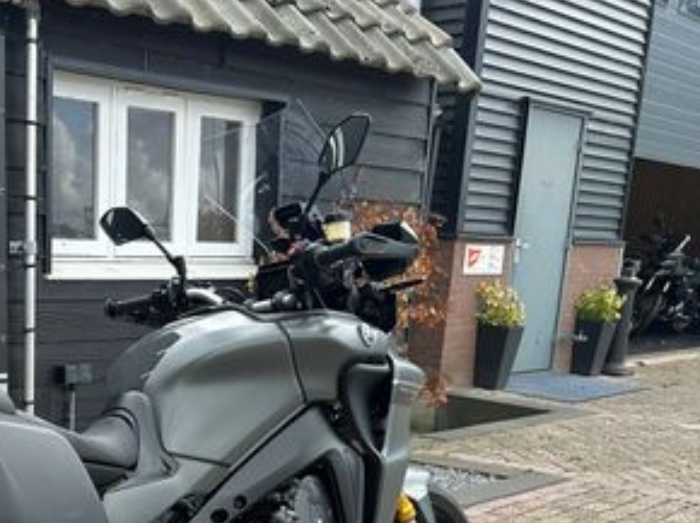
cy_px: 523
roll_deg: -2.4
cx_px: 121
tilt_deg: -14.9
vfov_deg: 26.1
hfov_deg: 34.8
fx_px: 1071
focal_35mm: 53
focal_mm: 6.86
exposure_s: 1/918
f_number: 1.78
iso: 80
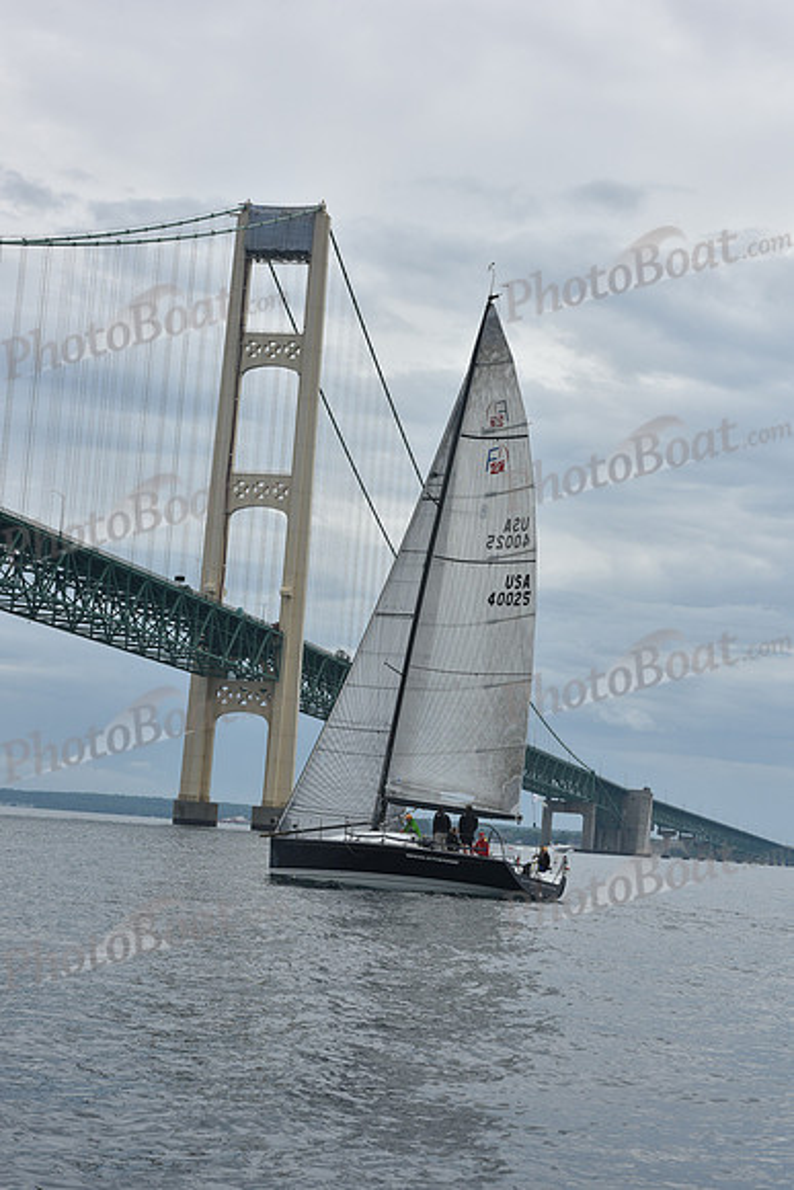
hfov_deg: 19.5
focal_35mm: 70
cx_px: 397
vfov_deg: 28.8
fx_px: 2314
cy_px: 595
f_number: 11
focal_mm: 70
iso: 250
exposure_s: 1/800
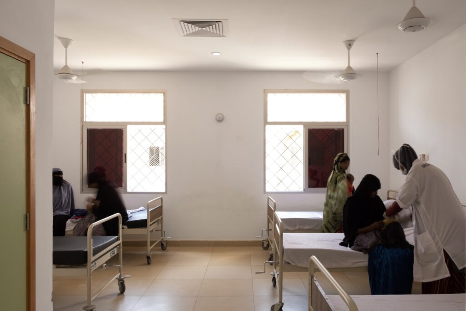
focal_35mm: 27
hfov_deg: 67.4
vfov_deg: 47.9
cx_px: 233
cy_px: 156
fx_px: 350
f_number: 11
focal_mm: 18
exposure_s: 1/3
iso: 100
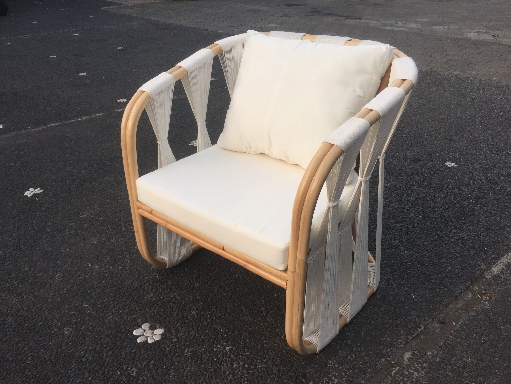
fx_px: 428
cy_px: 192
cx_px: 256
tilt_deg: -27.3
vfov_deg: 48.2
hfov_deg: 61.7
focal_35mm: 29
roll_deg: -0.8
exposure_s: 1/100
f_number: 2.2
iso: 40
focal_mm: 4.15
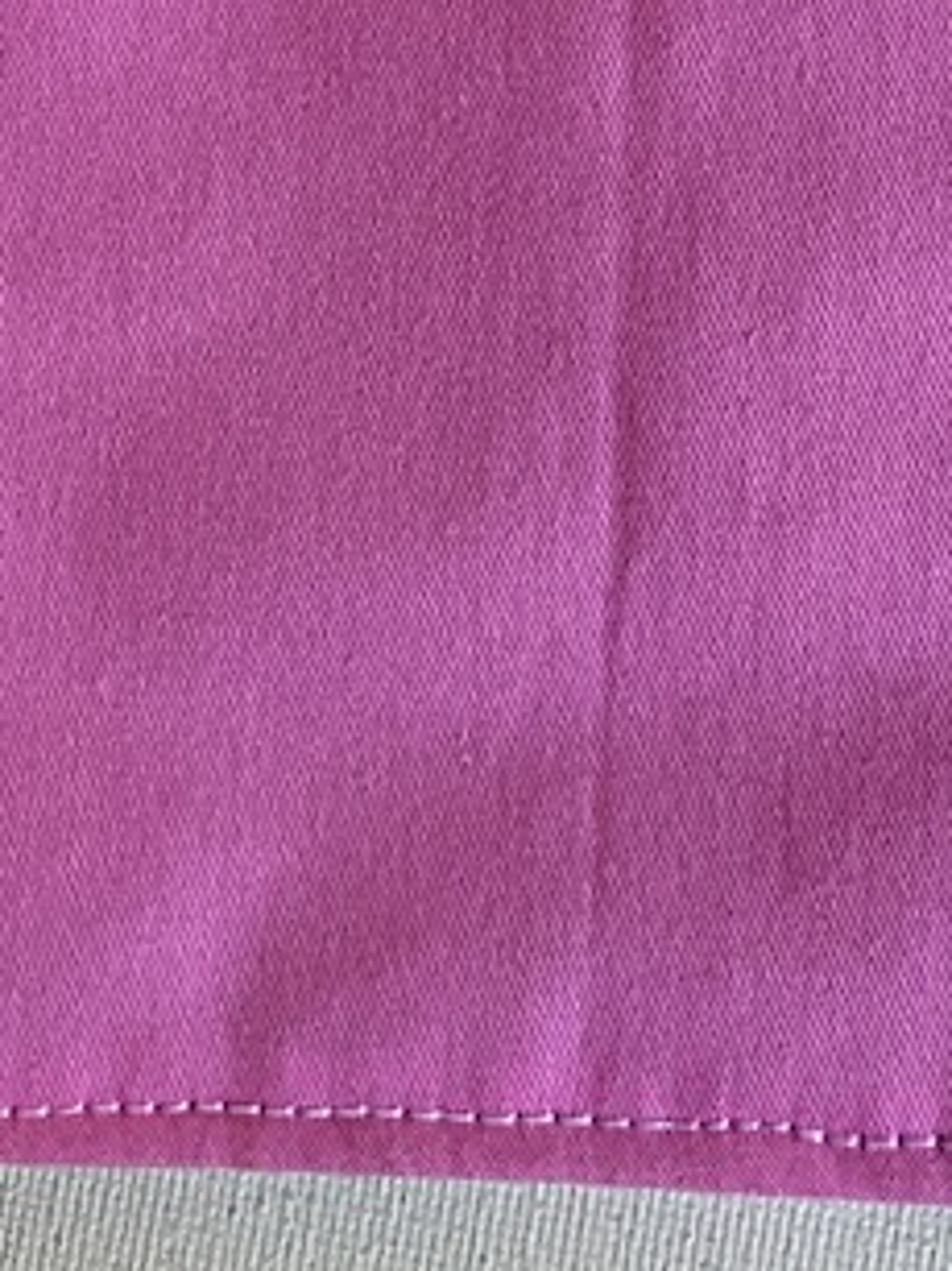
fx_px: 4440
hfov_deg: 12.2
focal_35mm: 121
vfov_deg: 14.6
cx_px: 331
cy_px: -907
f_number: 1.8
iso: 25
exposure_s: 1/100
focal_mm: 3
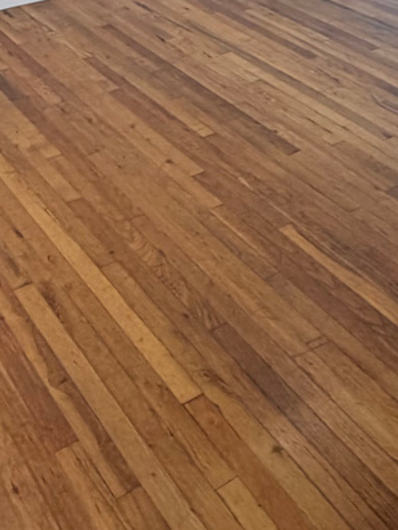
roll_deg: +0.2
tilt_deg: -17.8
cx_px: 182
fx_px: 827
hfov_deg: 27.1
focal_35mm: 54
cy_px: -35
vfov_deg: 31.9
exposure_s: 1/120
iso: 125
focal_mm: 2.22
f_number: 2.2
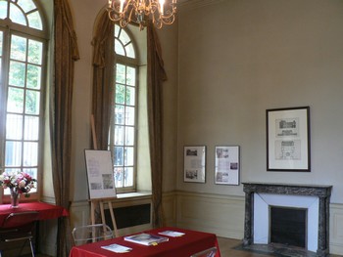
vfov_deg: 39.7
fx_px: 357
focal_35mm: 36
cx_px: 172
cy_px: 128
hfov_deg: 51.3
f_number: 2.8
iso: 200
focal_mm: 6
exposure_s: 1/25
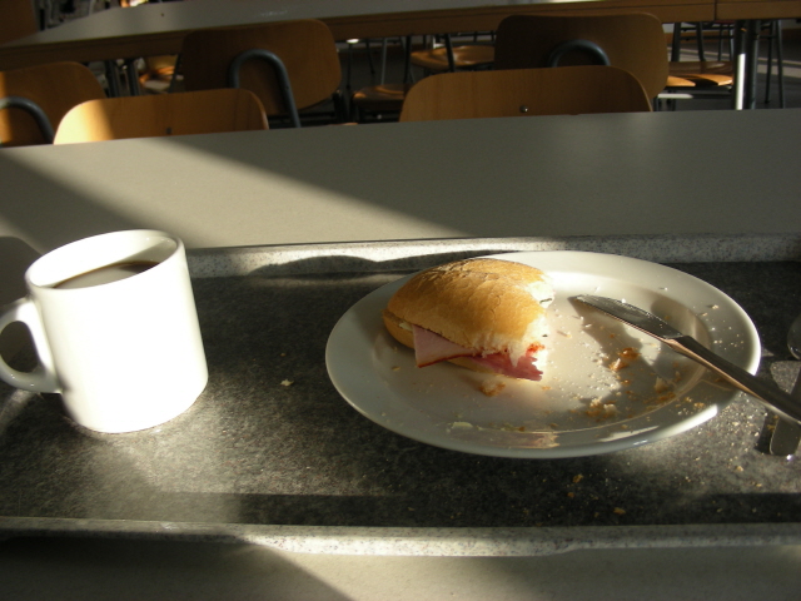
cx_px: 400
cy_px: 300
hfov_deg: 49.0
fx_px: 879
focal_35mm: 38
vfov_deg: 37.7
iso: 50
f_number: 3.5
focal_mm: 6.3
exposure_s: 1/76.6
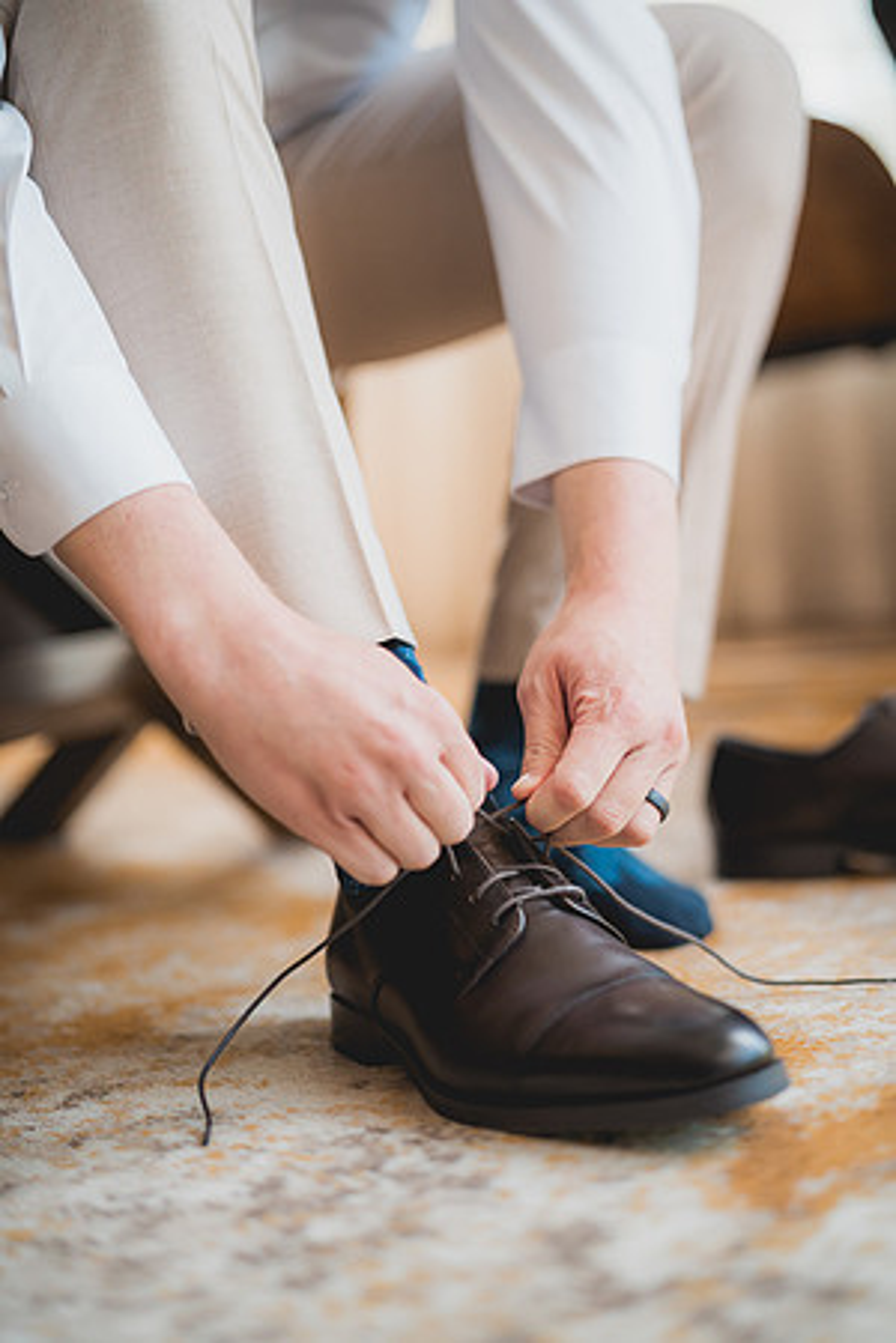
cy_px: 672
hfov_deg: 27.0
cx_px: 448
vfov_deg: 39.6
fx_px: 1867
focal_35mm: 50
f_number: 1.4
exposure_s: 1/640
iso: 800
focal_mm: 50
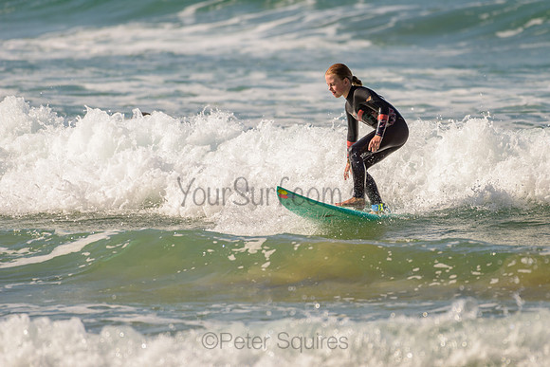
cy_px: 159
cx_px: 337
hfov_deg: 3.4
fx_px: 9373
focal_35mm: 613
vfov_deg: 2.2
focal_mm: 500
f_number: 5.6
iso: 200
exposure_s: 1/2000
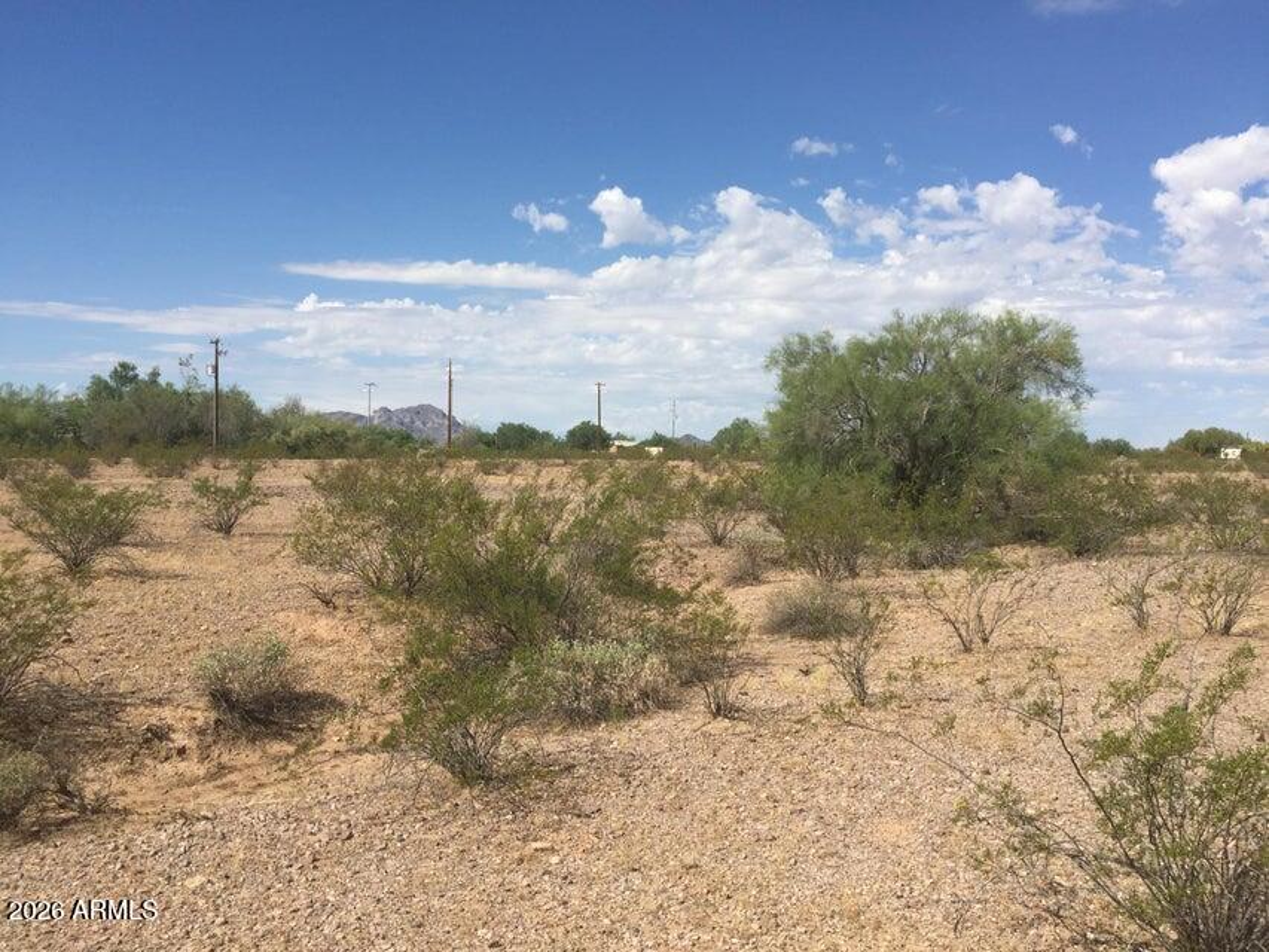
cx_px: 634
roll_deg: -2.1
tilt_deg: -1.1
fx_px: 1063
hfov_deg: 61.7
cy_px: 476
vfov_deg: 48.2
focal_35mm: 29
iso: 32
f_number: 2.2
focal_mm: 4.15
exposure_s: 1/1980
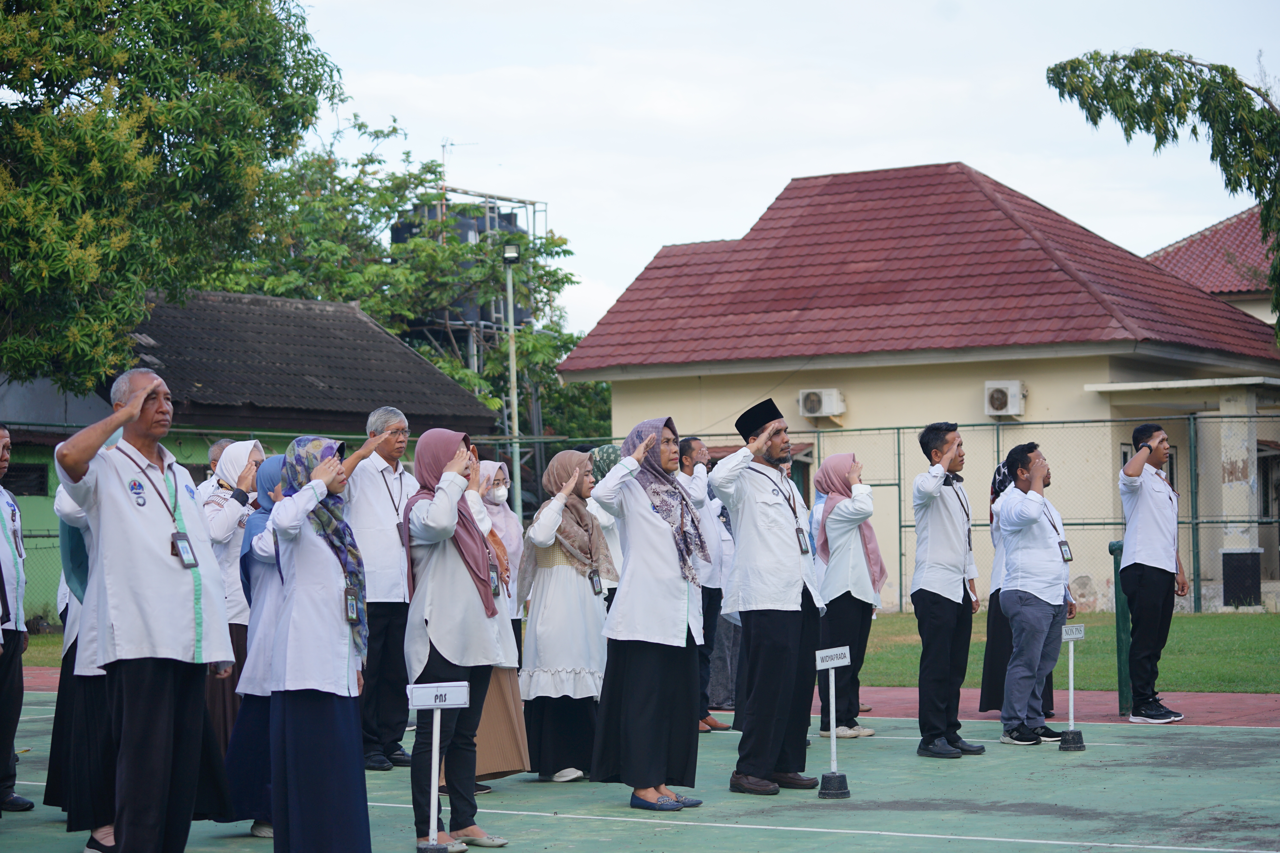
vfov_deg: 19.5
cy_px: 426
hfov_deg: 28.8
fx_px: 2489
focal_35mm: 70
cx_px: 640
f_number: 4.5
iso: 200
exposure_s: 1/500
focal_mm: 70
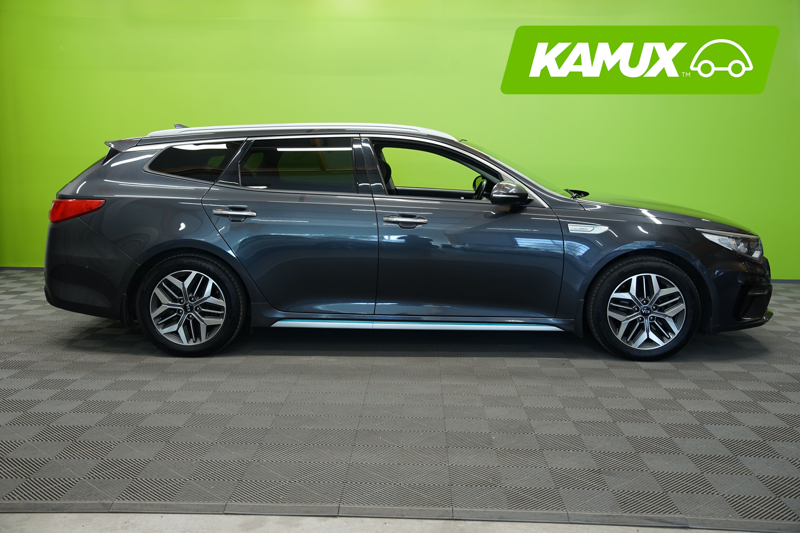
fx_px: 800
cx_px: 400
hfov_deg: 53.1
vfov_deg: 36.9
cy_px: 266
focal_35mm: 36
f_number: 5.6
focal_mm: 36
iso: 500
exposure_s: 1/20
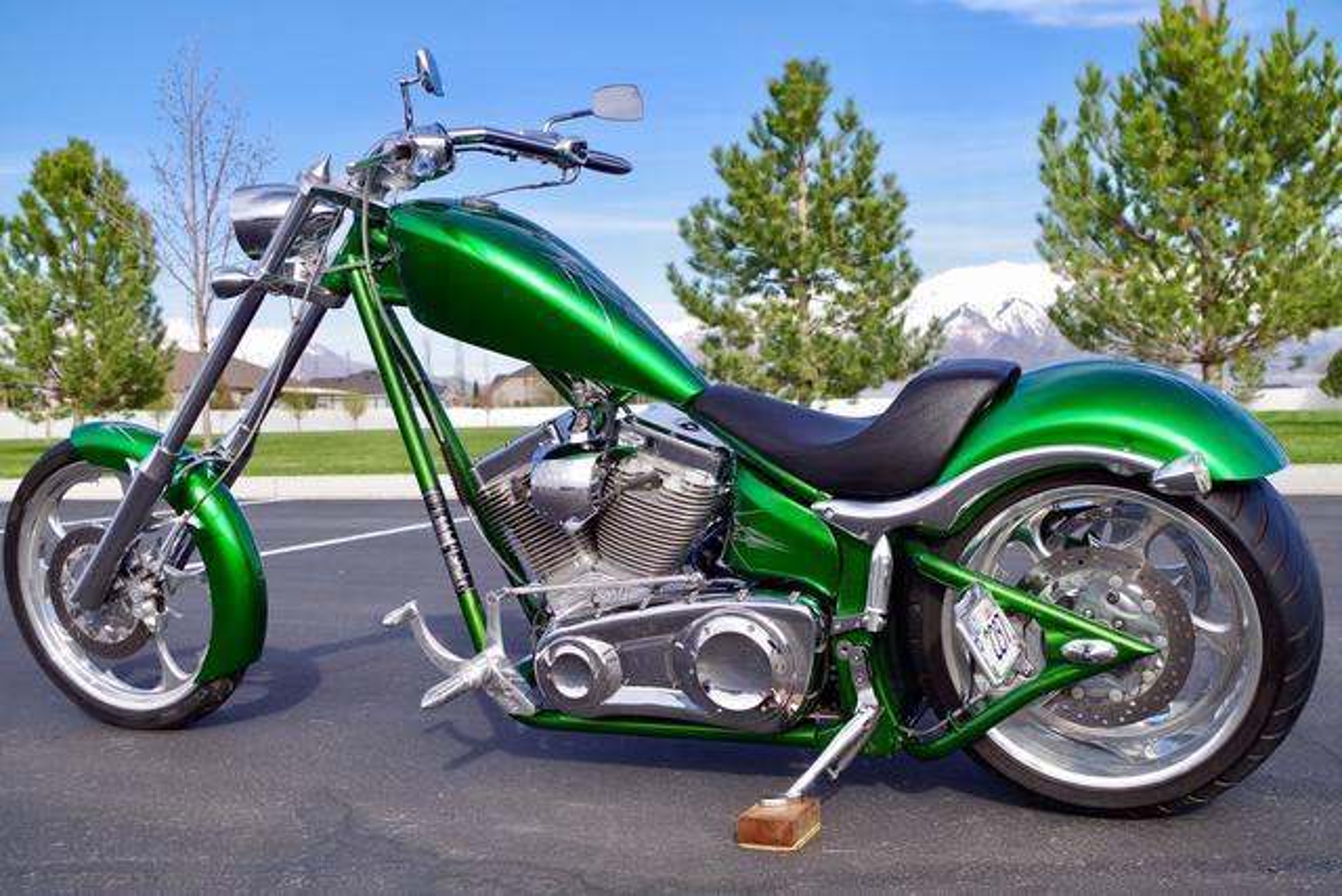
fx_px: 1454
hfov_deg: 49.5
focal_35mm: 39
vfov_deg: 34.2
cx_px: 671
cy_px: 448
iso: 100
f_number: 5.6
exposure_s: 1/250
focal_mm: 26.25
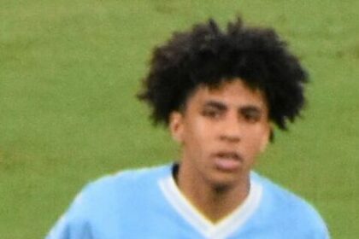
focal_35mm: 450
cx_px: 180
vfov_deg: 3.1
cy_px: 120
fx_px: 4487
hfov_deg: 4.6
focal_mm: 300
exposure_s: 1/500
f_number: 6.3
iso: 2200
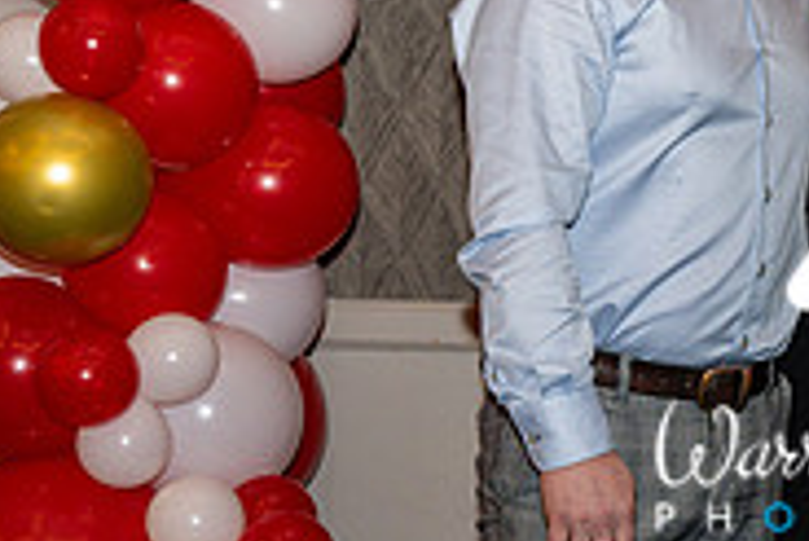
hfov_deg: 15.6
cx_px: 1167
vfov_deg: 11.3
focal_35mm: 122
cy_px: 267
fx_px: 2744
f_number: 3.5
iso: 500
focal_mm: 32.5
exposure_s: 1/125
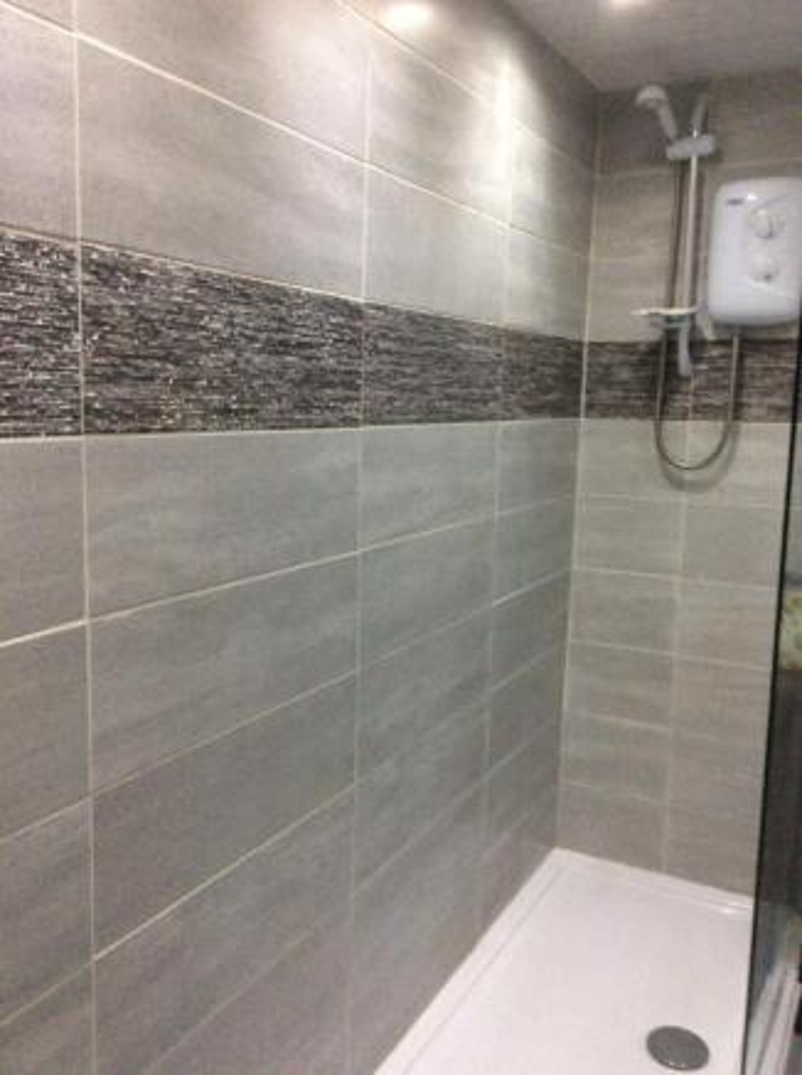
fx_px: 992
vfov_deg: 56.9
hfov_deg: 44.0
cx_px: 401
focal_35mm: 32
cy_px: 538
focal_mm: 3.3
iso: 160
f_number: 2.4
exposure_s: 1/25
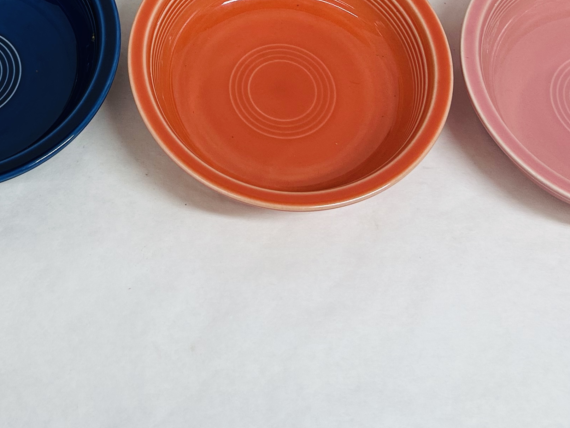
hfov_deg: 29.5
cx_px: 161
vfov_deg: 21.4
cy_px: -44
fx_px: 1070
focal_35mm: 65
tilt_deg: -55.9
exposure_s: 1/324
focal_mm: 5.7
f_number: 1.5
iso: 50
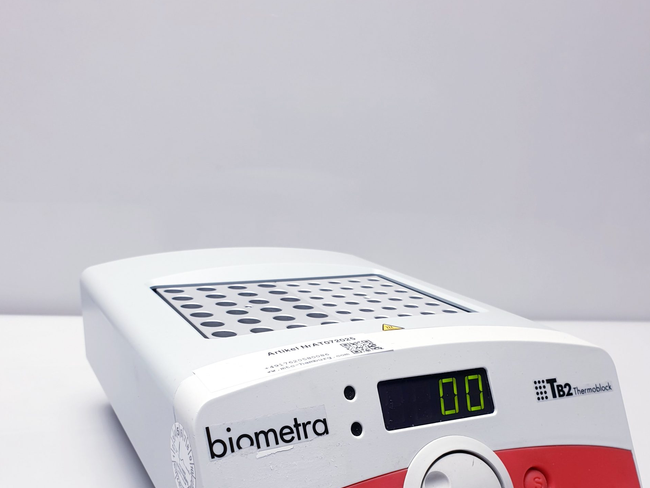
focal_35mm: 35
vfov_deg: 39.4
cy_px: 376
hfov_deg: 52.6
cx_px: 326
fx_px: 657
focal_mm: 4.3
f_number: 2.4
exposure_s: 1/100
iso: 80
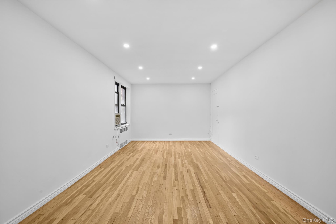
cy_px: 112
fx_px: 131
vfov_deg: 81.2
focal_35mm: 14
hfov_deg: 104.3
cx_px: 168
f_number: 9
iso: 250
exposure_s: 1/5
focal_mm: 14
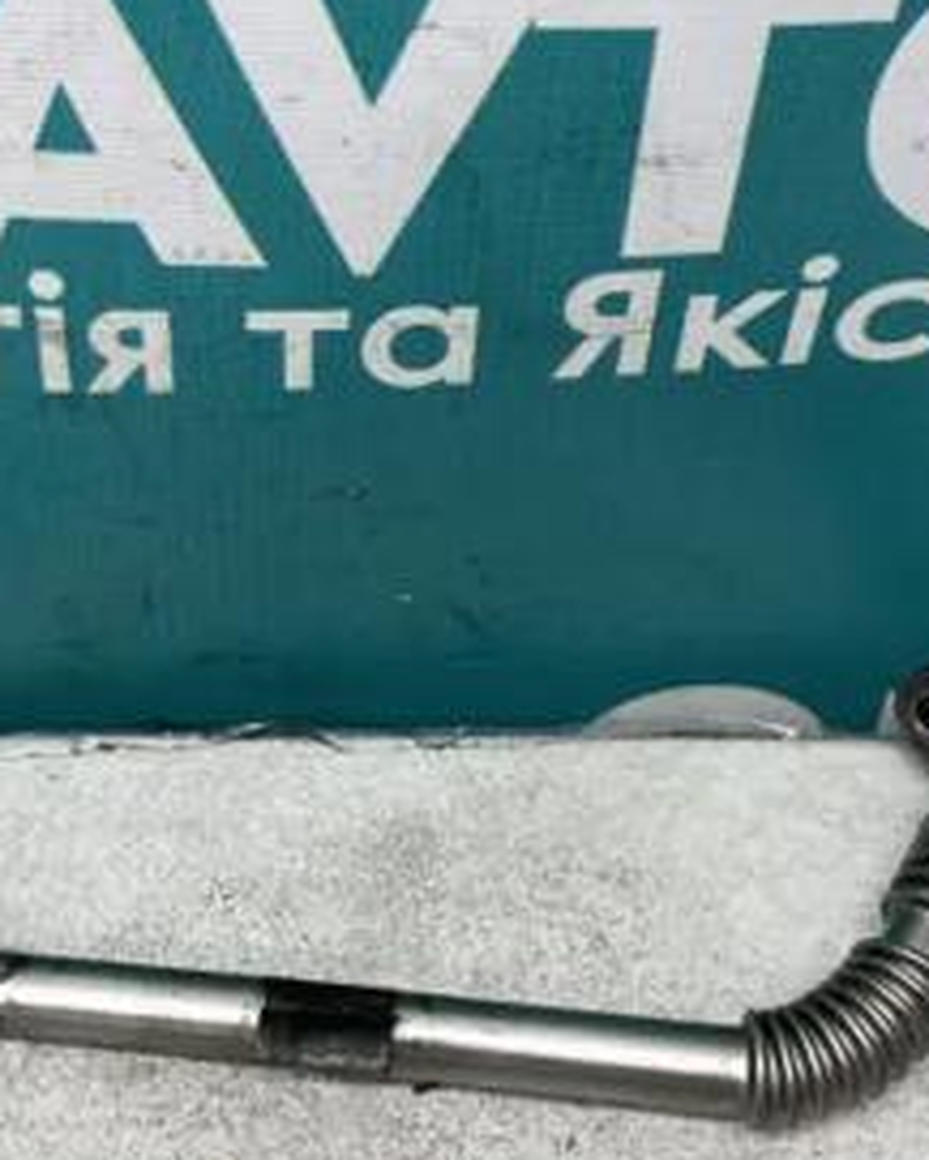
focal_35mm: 60
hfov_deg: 25.1
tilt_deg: -51.2
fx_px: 2061
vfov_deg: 31.4
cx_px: 240
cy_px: 604
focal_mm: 4.2
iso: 100
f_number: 1.6
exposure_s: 1/100
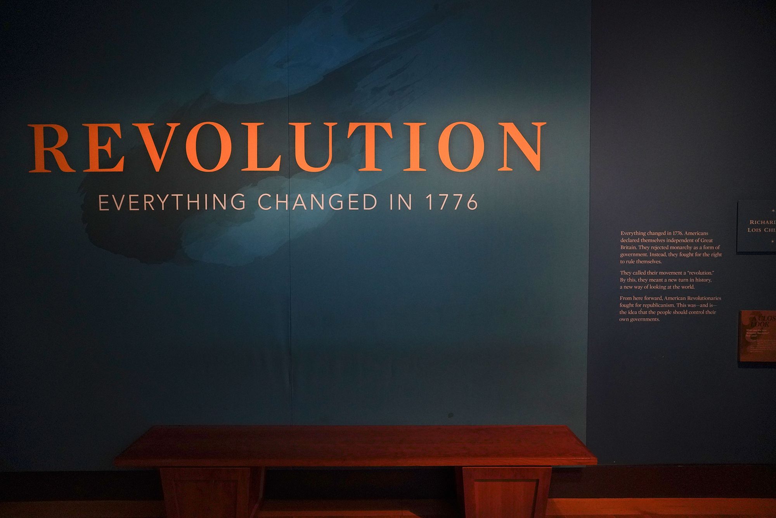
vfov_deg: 53.1
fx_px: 517
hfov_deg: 73.7
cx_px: 388
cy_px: 259
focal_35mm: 24
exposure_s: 1/80
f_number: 2.8
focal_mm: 24
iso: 3200
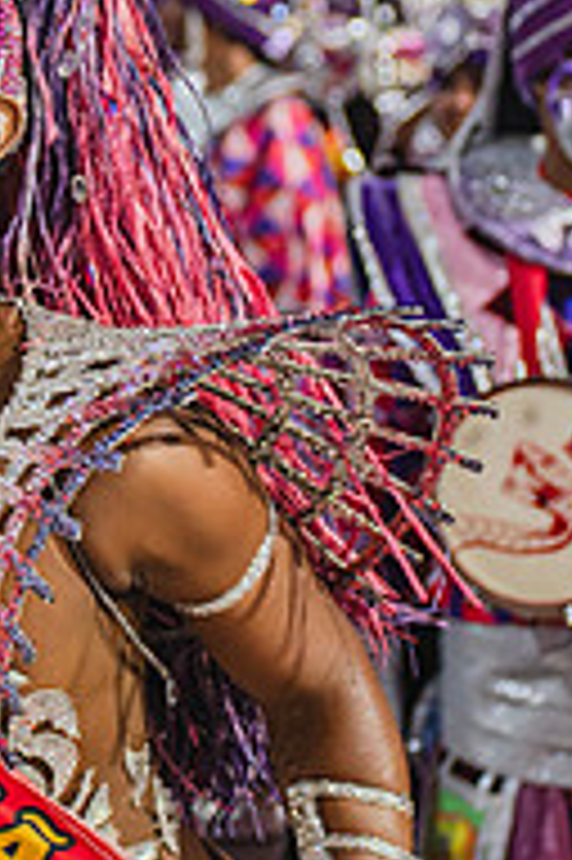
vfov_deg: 12.4
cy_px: 144
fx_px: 3939
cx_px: 11
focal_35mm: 165
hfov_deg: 8.3
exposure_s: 1/160
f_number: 4.5
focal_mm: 70
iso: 2500
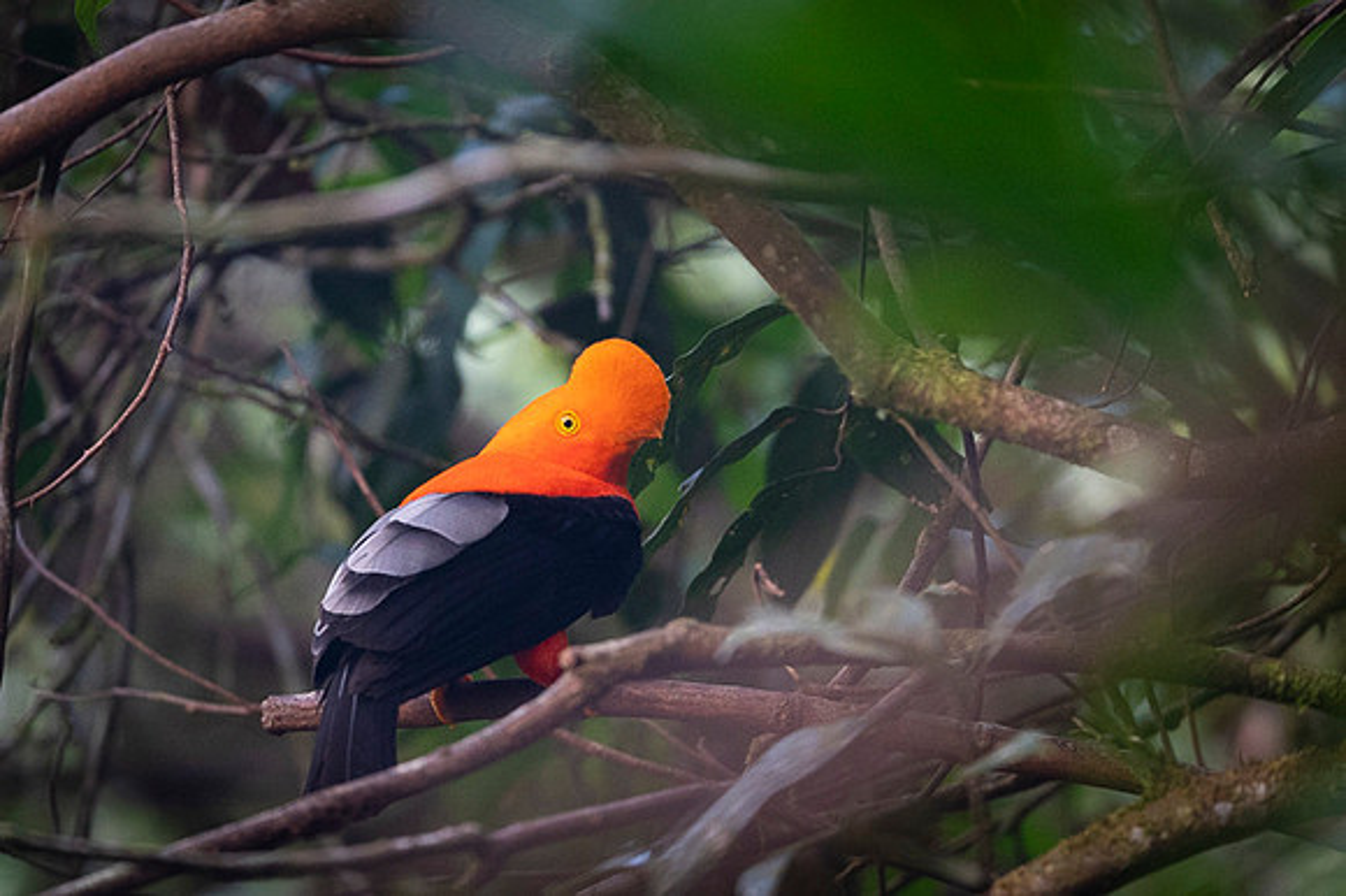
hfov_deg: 2.5
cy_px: 482
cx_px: 673
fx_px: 30301
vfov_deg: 1.7
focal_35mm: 811
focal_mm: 500
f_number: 4
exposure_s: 1/125
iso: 2500
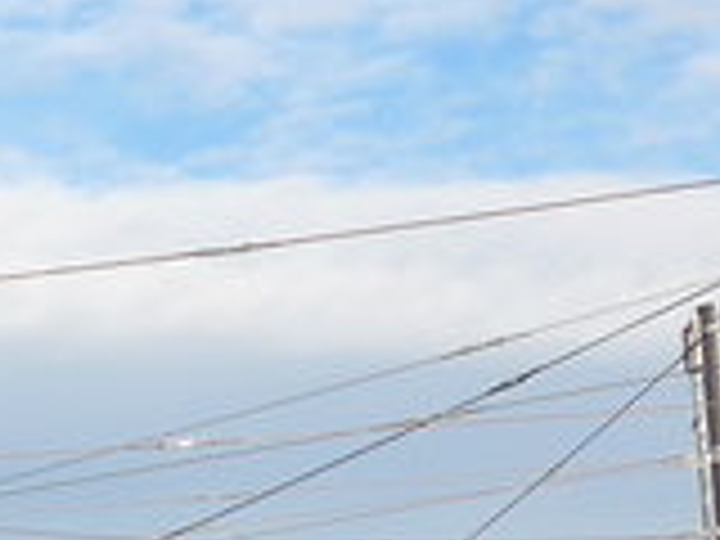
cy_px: 909
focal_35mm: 218
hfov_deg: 8.0
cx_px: -1287
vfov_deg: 6.7
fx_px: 4534
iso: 80
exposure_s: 1/1300
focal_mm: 6
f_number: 2.8
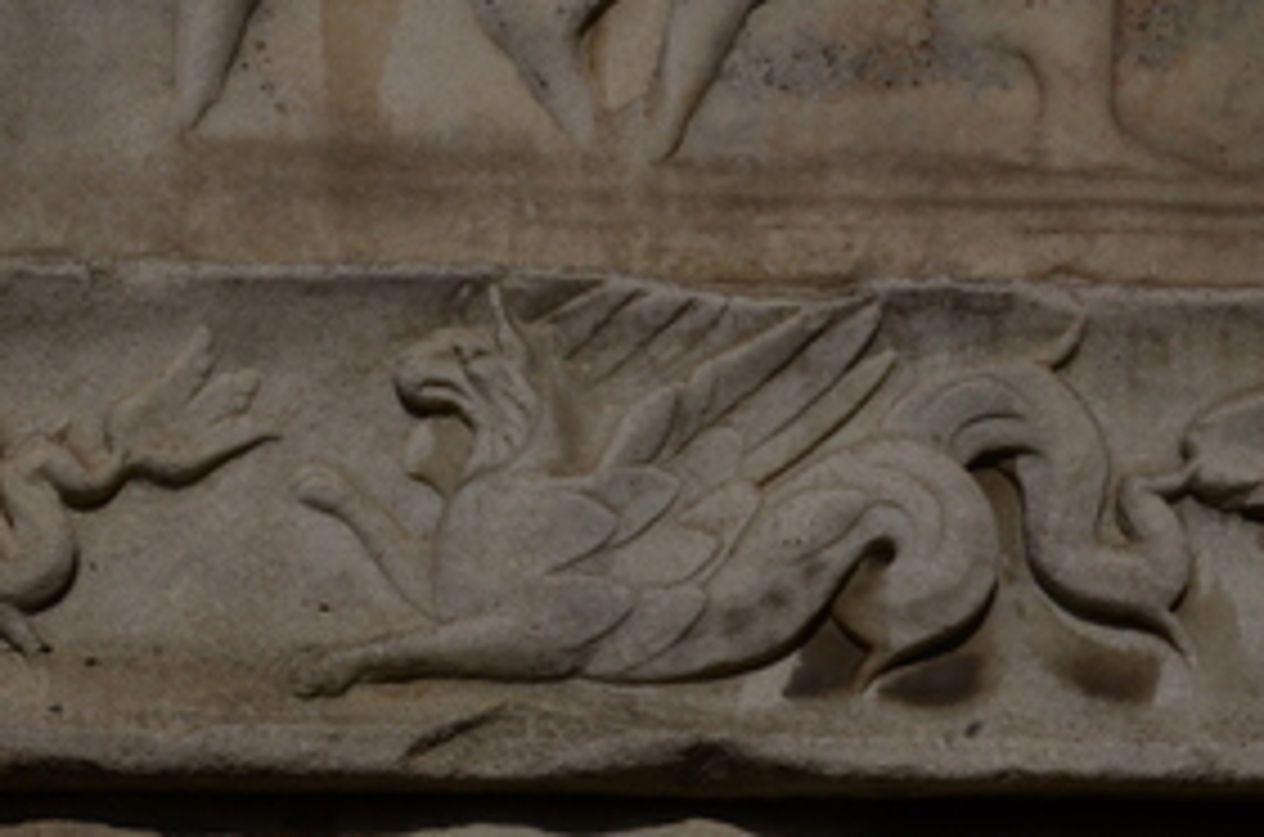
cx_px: 607
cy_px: 459
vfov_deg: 14.3
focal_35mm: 95
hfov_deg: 21.5
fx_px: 3328
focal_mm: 44
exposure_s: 1/1250
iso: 320
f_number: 18
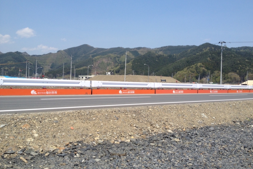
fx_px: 260
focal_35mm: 37
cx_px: 128
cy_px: 83
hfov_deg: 51.9
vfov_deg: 36.0
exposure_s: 1/1783
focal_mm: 4.28
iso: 50
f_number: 2.4
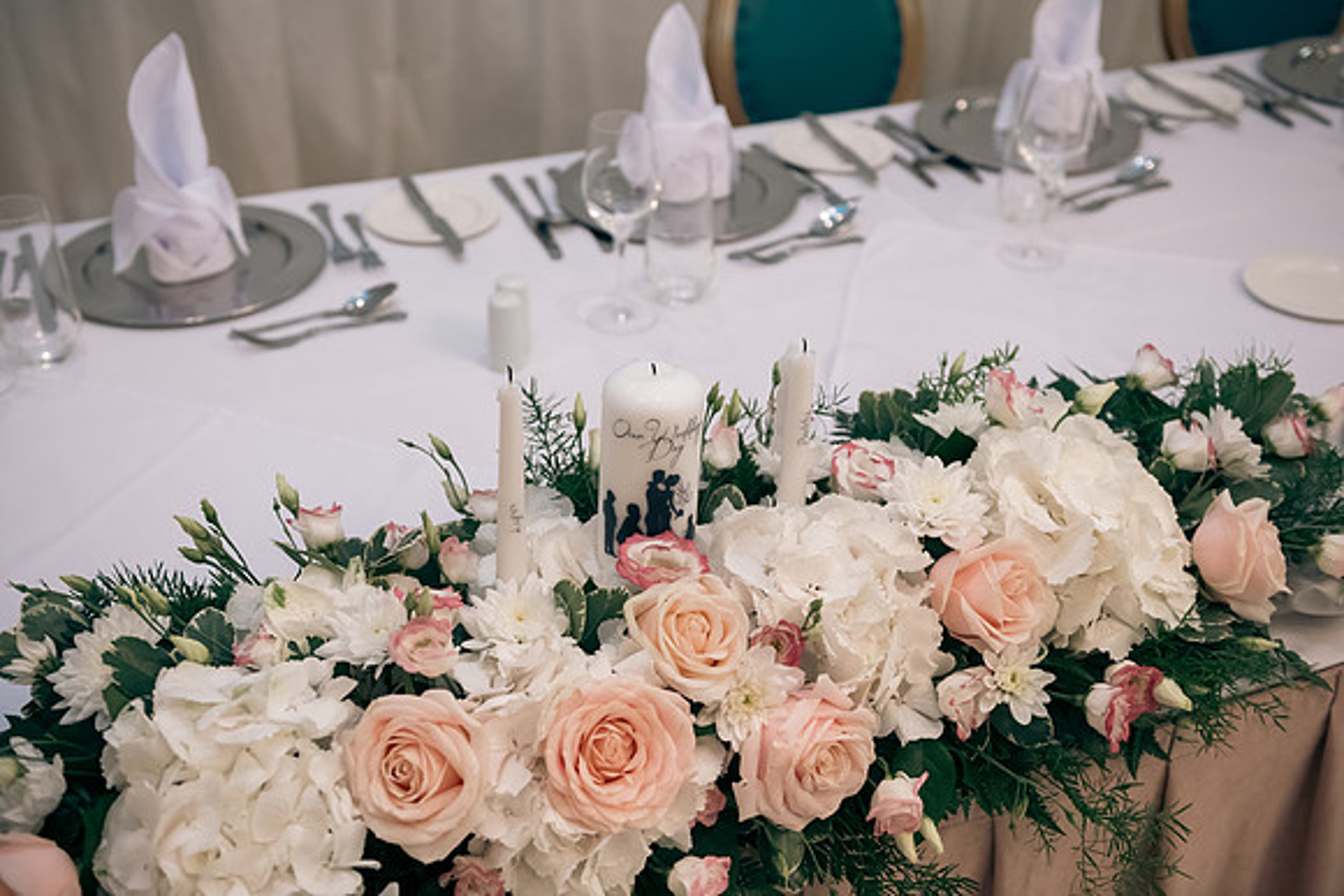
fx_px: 1494
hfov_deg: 48.4
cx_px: 672
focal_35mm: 40
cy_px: 448
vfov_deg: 33.4
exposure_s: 1/160
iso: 800
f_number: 3.5
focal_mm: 40
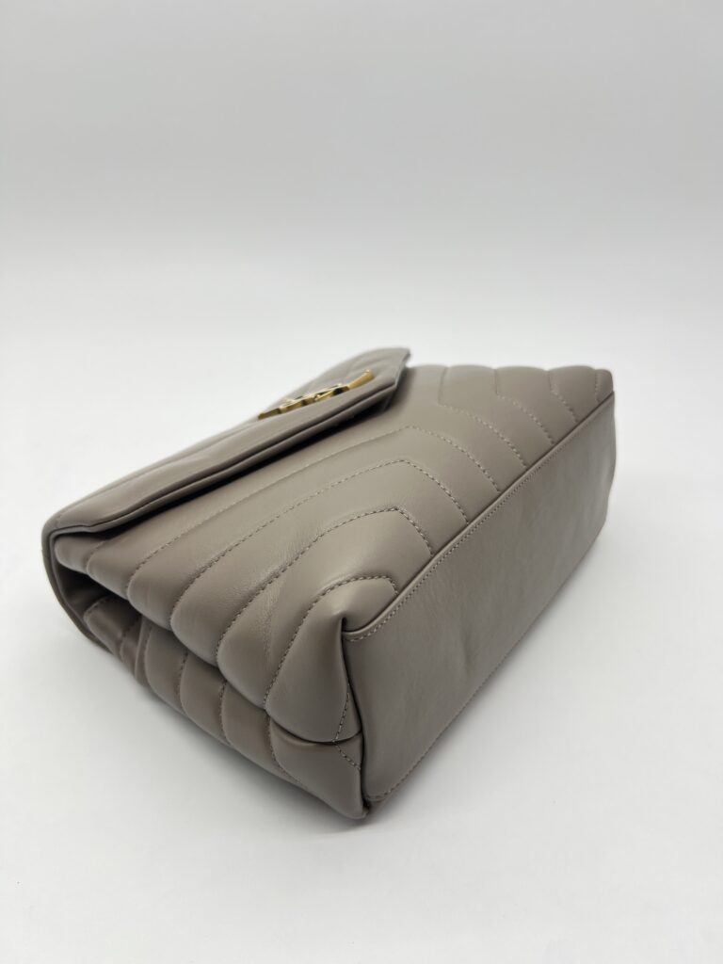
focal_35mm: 26
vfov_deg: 67.3
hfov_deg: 53.1
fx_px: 724
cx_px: 362
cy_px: 482
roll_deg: -0.8
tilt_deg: -30.9
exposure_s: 1/187
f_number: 1.5
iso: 40
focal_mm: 5.7
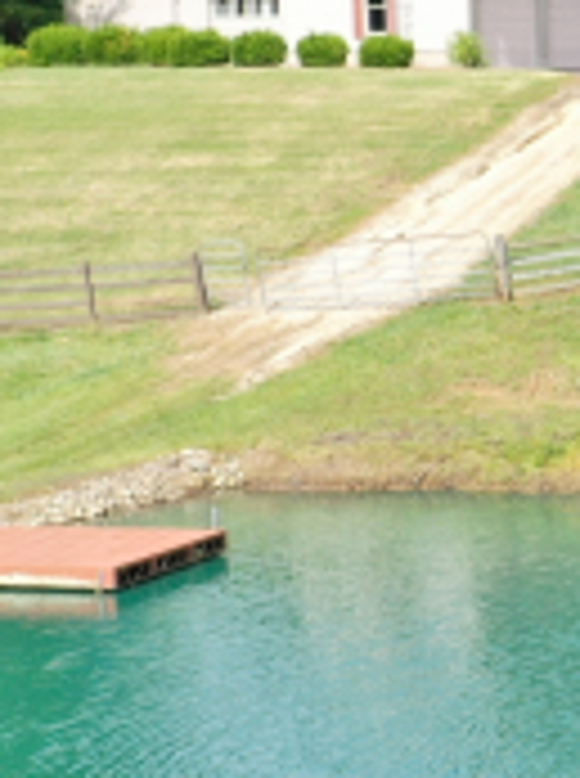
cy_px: 396
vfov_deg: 16.9
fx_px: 2624
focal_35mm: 117
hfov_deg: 11.3
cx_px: 1182
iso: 100
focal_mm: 10.26
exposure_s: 1/400
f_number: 4
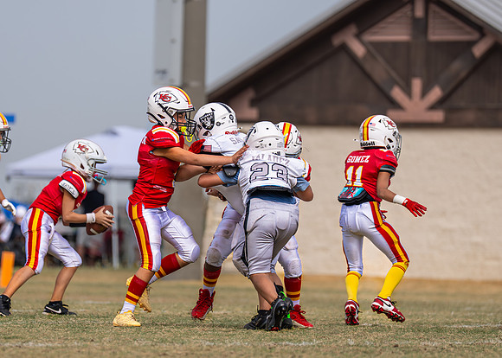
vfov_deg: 3.6
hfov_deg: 5.0
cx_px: 212
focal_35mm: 403
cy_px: 175
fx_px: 5747
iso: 160
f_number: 2.8
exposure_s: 1/5000
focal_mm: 200
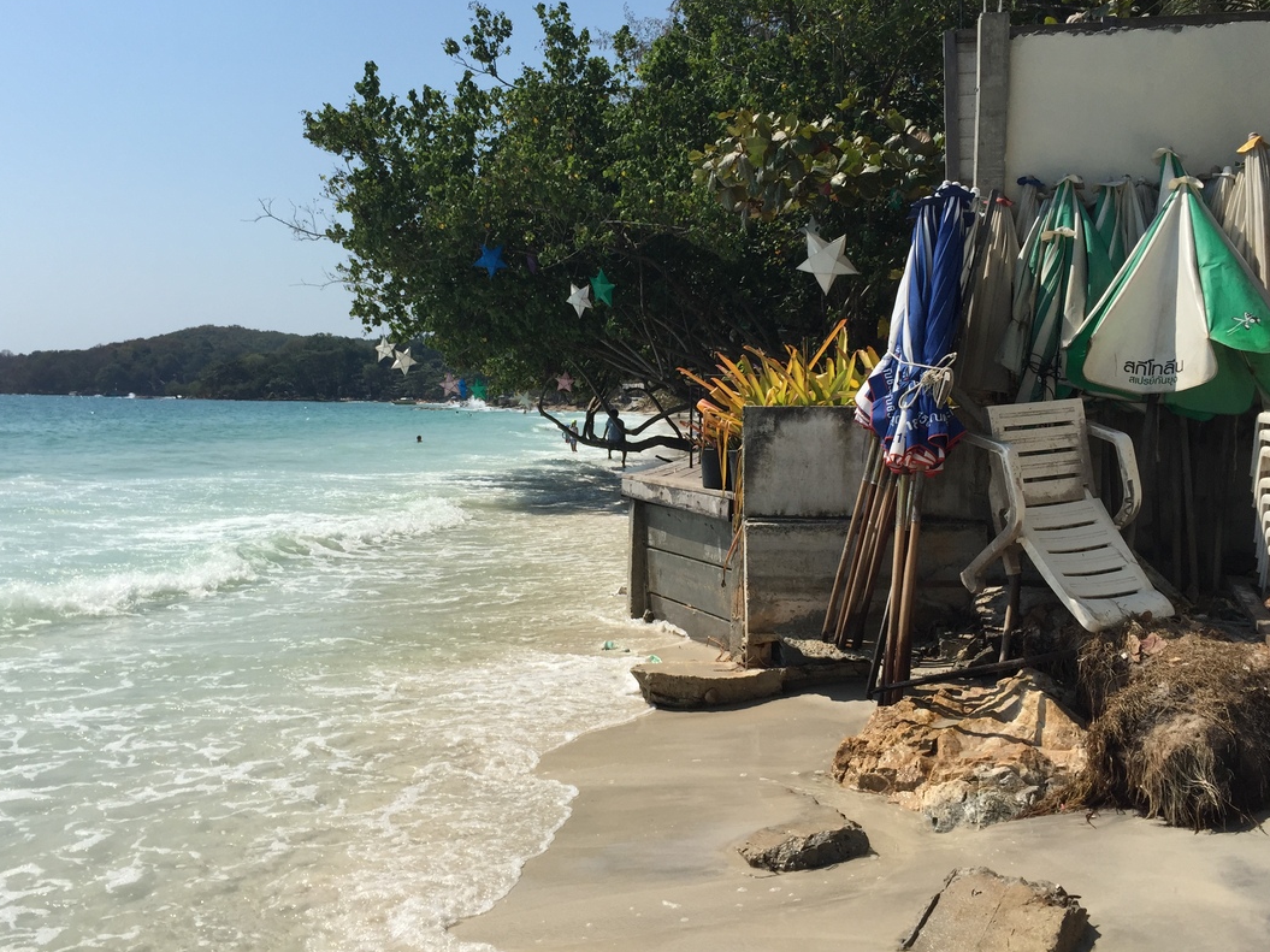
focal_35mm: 33
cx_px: 618
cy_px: 413
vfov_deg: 42.8
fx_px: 1211
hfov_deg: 55.4
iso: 32
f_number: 2.2
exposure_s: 1/3597
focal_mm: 4.15
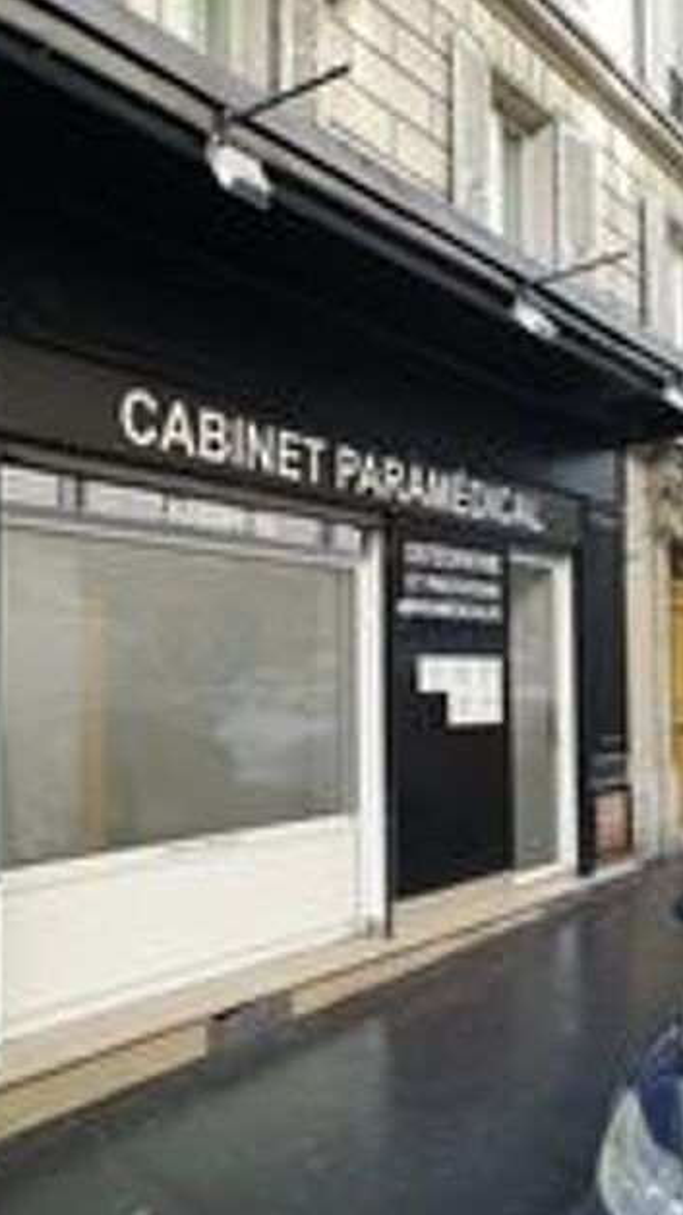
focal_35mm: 30
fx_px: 966
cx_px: 224
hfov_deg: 38.5
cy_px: 611
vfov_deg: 64.3
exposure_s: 1/900
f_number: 1.8
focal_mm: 5.58
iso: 250
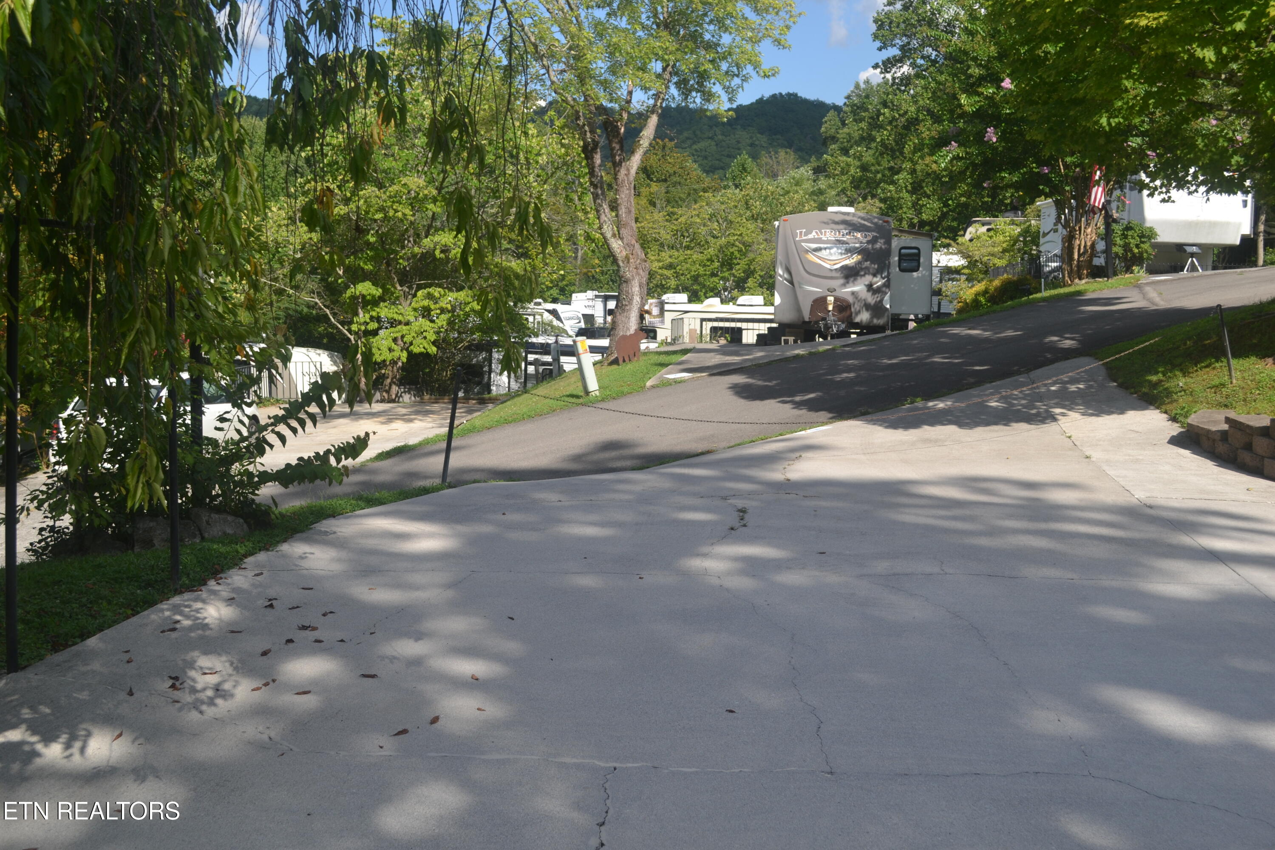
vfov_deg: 34.2
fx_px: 1381
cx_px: 638
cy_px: 425
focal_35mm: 39
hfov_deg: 49.6
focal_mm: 26
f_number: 7.1
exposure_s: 1/250
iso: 100
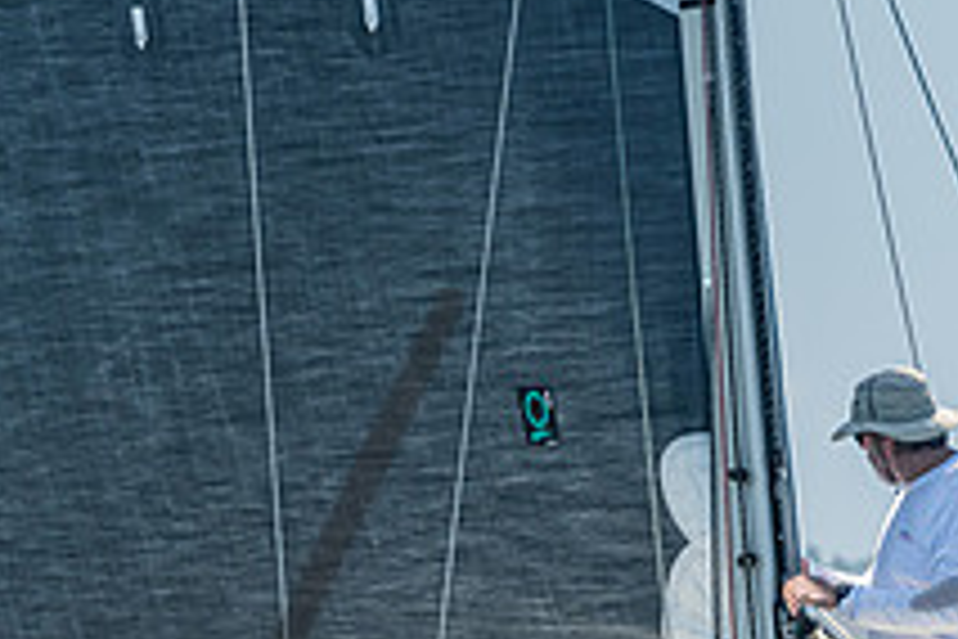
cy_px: 736
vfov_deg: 2.5
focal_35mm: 540
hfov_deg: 3.8
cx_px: 393
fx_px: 14369
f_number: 6.3
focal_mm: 180
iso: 320
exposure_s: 1/500
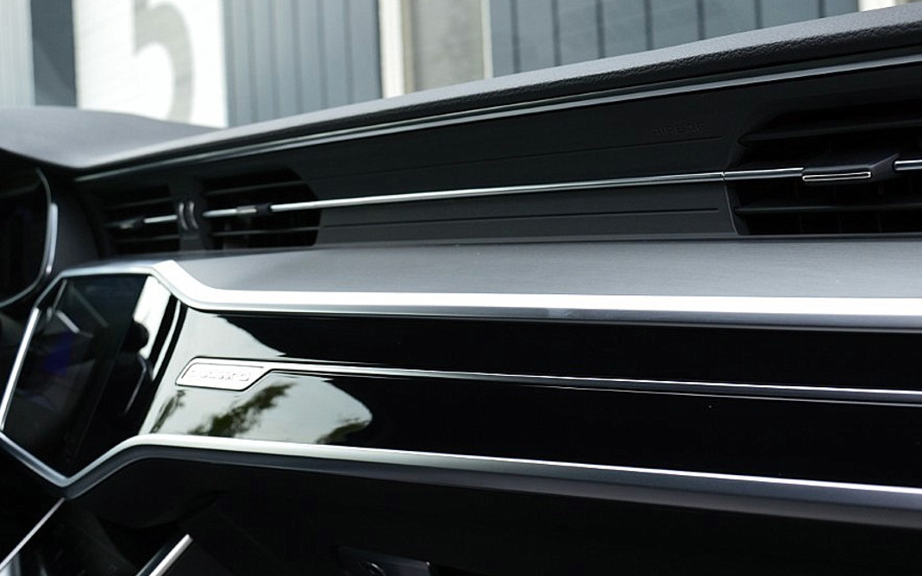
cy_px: 277
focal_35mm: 52
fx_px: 1307
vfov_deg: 24.9
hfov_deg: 38.7
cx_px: 553
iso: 500
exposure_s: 1/60
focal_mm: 26
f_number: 8
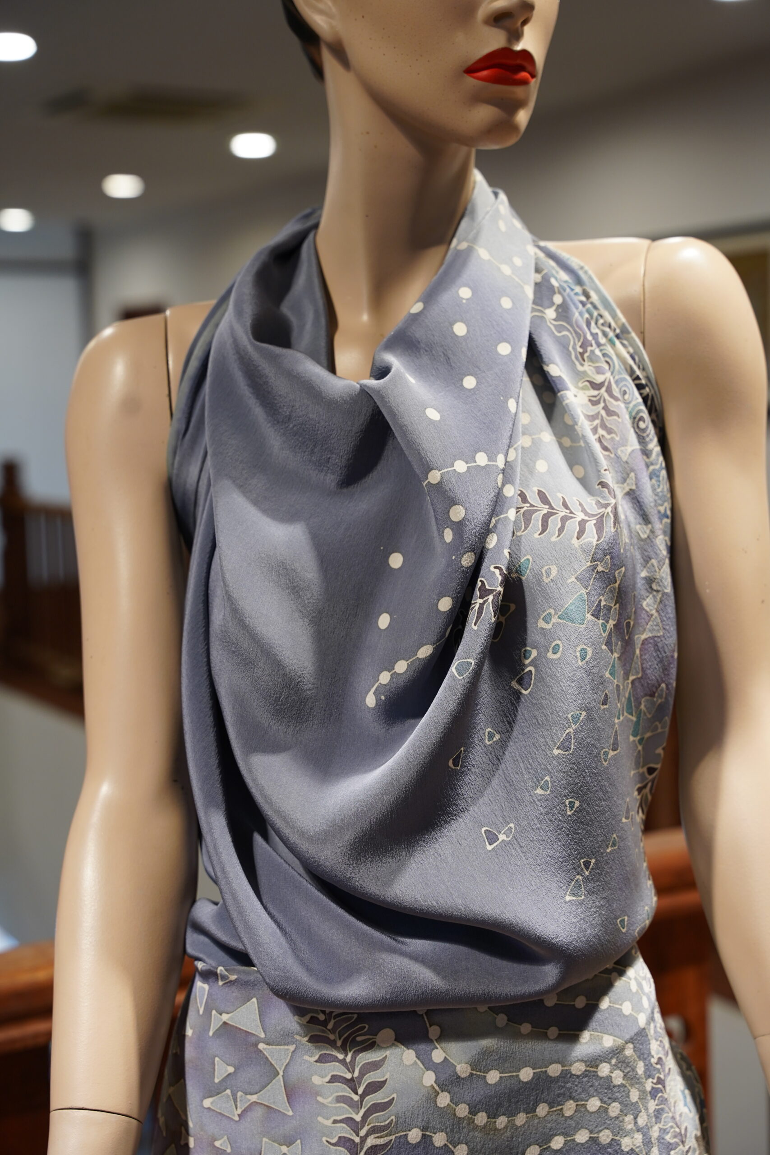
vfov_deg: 36.2
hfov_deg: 24.6
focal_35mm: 55
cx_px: 385
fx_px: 1767
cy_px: 578
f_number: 4.5
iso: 640
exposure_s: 1/60
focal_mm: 55.1
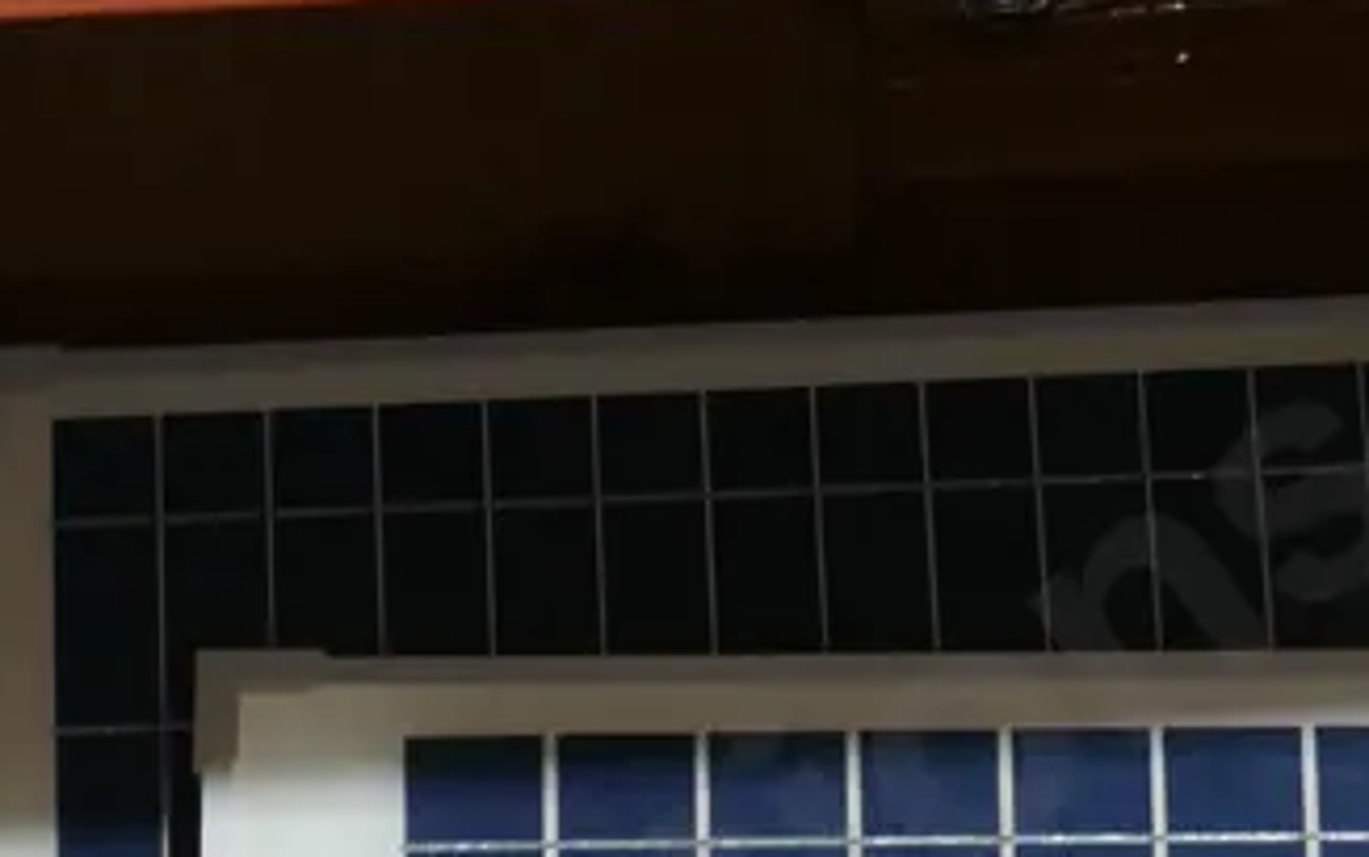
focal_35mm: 140
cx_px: 470
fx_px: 5225
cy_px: 1128
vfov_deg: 9.2
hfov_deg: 14.9
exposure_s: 1/60
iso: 500
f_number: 4.6
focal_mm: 21
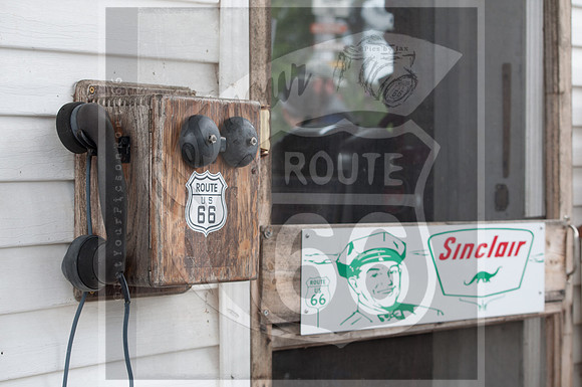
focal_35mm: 82
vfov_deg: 16.5
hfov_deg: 24.6
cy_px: 194
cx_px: 291
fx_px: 1332
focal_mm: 55
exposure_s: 1/60
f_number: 8
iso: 100
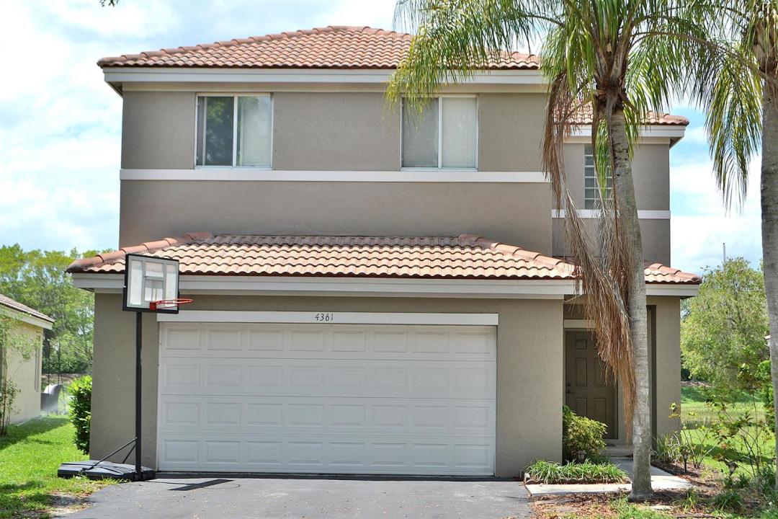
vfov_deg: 25.8
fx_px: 1134
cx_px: 389
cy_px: 260
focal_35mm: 52
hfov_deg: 37.9
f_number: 8
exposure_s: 1/250
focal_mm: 35
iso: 100
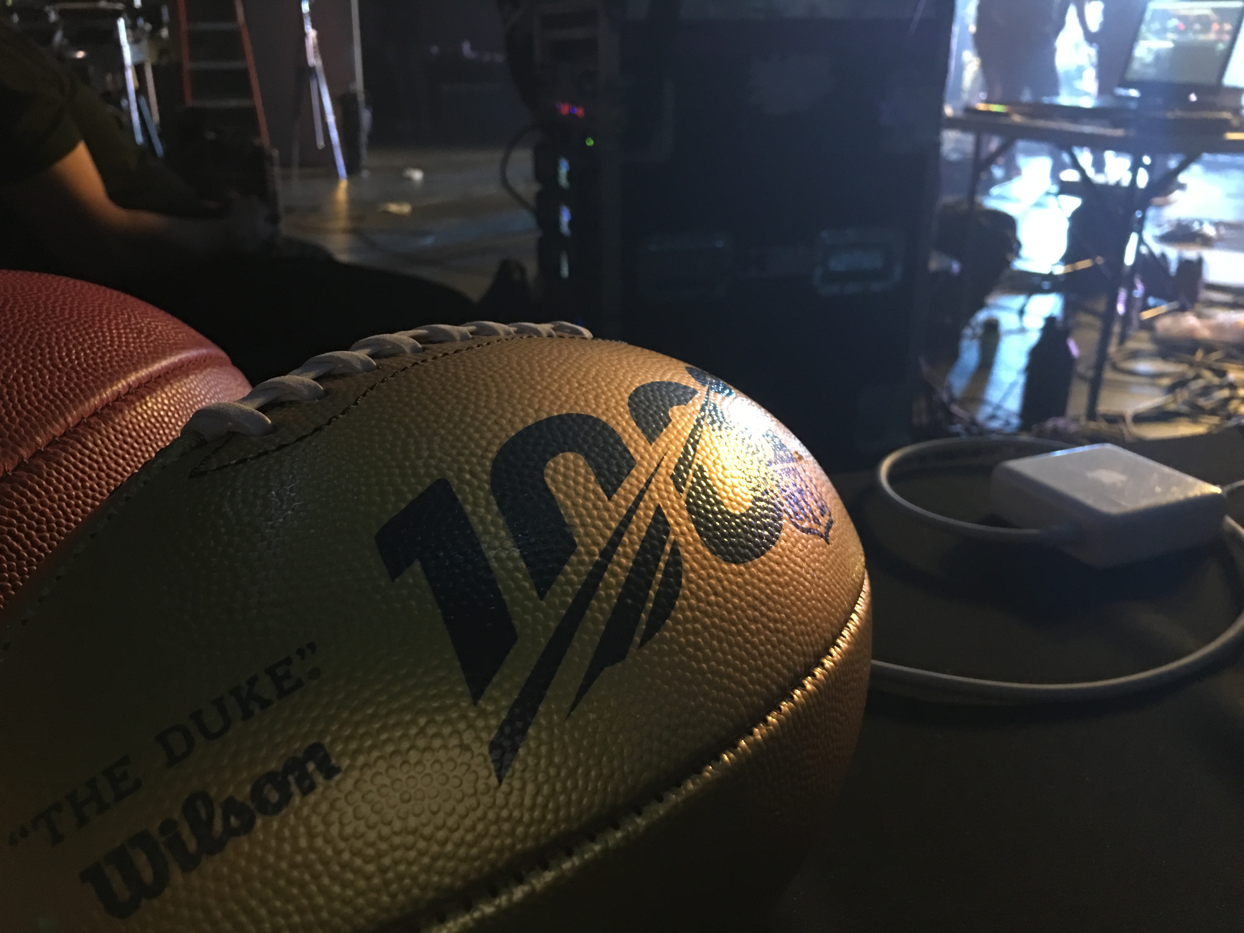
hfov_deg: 61.7
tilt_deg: -20.5
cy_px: 466
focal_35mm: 29
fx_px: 1042
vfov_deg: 48.2
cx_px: 622
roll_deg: +0.3
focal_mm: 4.15
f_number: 2.2
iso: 125
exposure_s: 1/4
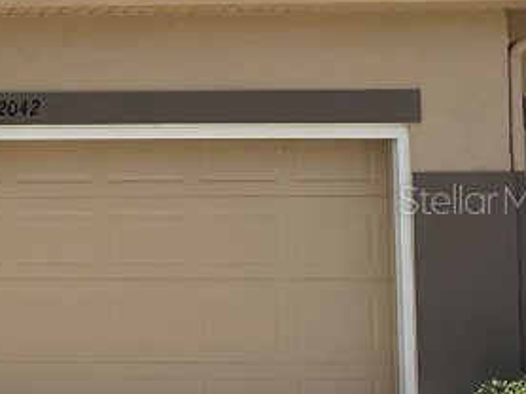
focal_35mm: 107
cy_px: 199
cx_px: -392
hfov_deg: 15.9
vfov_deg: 13.8
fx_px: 1624
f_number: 1.8
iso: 20
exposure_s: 1/3788
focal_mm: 3
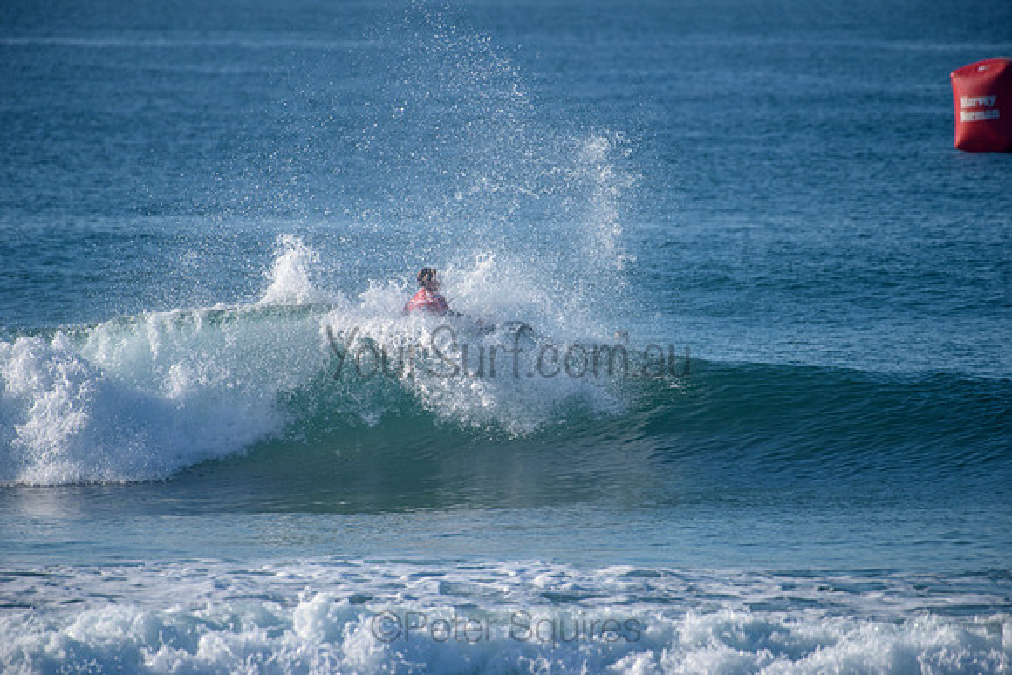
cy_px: 338
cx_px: 506
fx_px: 14058
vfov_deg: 2.8
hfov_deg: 4.1
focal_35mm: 500
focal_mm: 500
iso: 220
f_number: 5.6
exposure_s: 1/2000
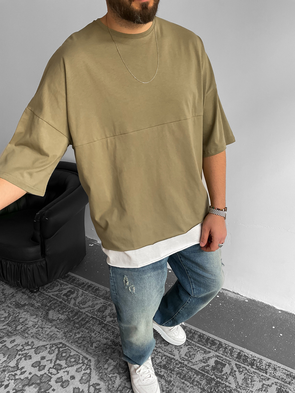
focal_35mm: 29
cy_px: 196
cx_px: 148
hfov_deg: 48.2
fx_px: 330
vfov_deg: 61.7
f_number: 1.8
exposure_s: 1/120
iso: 64
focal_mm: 3
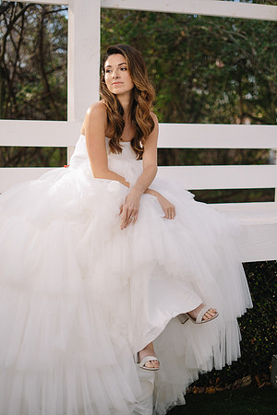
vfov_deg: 39.6
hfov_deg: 27.0
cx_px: 138
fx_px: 577
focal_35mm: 50
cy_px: 208
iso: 64
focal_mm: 50
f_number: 2
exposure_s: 1/200
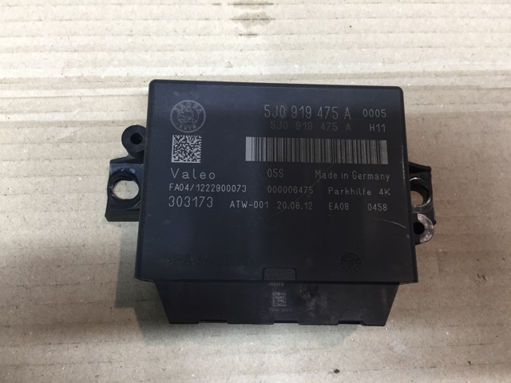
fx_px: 428
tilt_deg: -78.7
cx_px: 256
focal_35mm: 29
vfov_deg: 48.2
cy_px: 192
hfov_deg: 61.7
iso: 125
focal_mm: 4.15
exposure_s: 1/33
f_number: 2.2
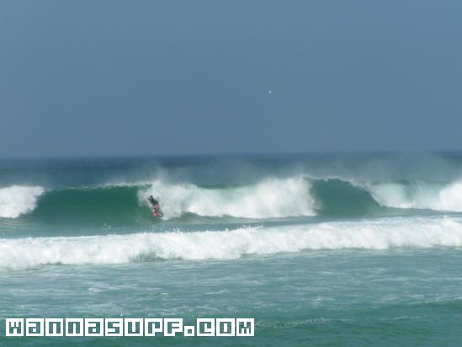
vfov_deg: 6.9
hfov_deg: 9.2
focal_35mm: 216
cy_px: 174
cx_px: 231
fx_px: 2883
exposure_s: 1/800
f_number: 7.1
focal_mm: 33
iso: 50
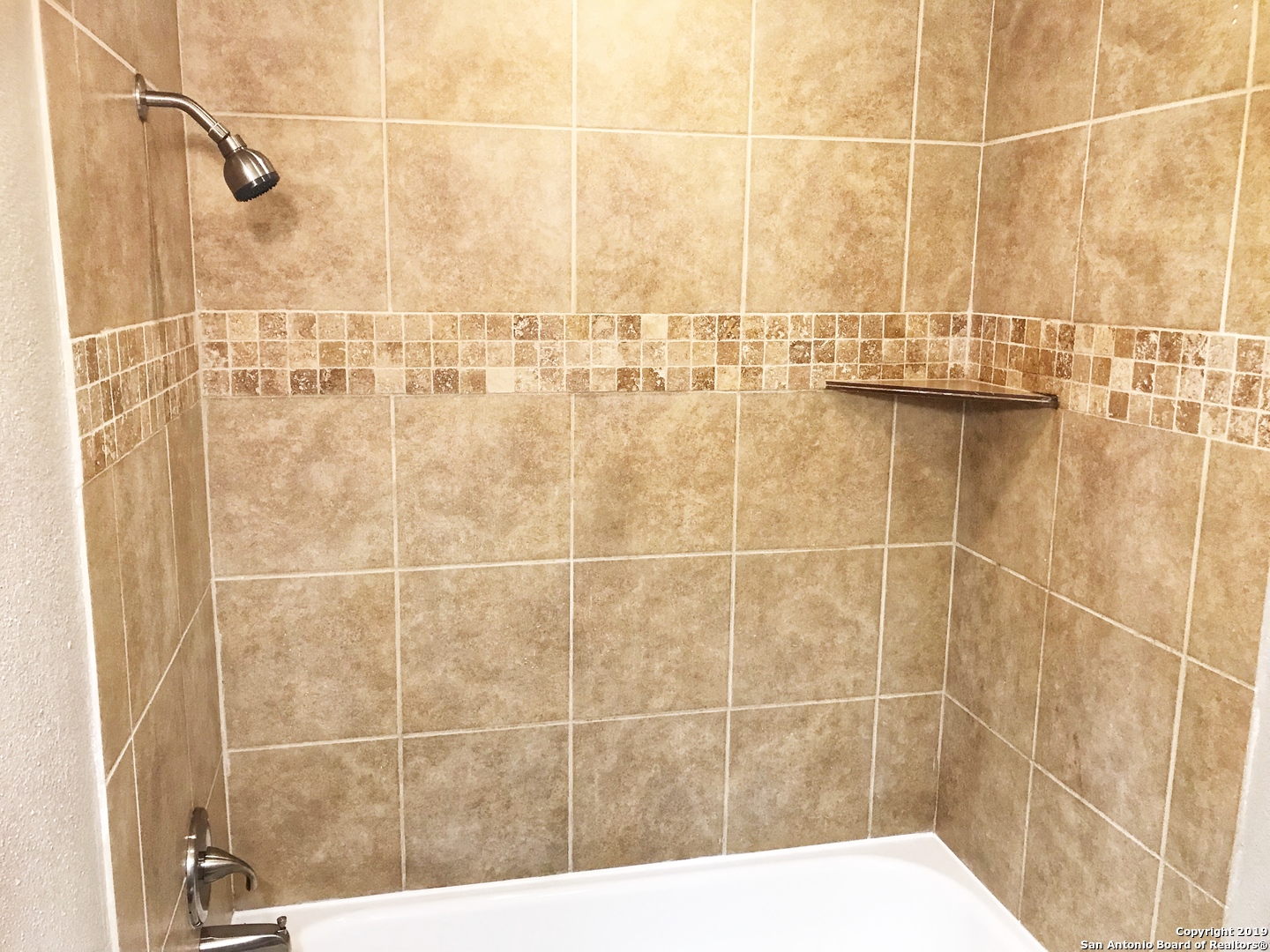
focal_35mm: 28
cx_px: 635
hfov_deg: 63.4
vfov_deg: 49.7
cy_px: 476
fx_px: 1027
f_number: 1.8
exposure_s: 1/15
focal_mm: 3.99
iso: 40
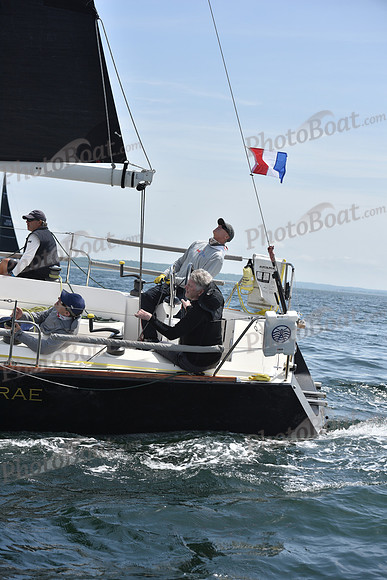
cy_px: 290
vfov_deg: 28.8
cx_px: 194
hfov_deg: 19.5
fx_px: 1128
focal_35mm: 70
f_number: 5.6
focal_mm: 70
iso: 200
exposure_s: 1/1250
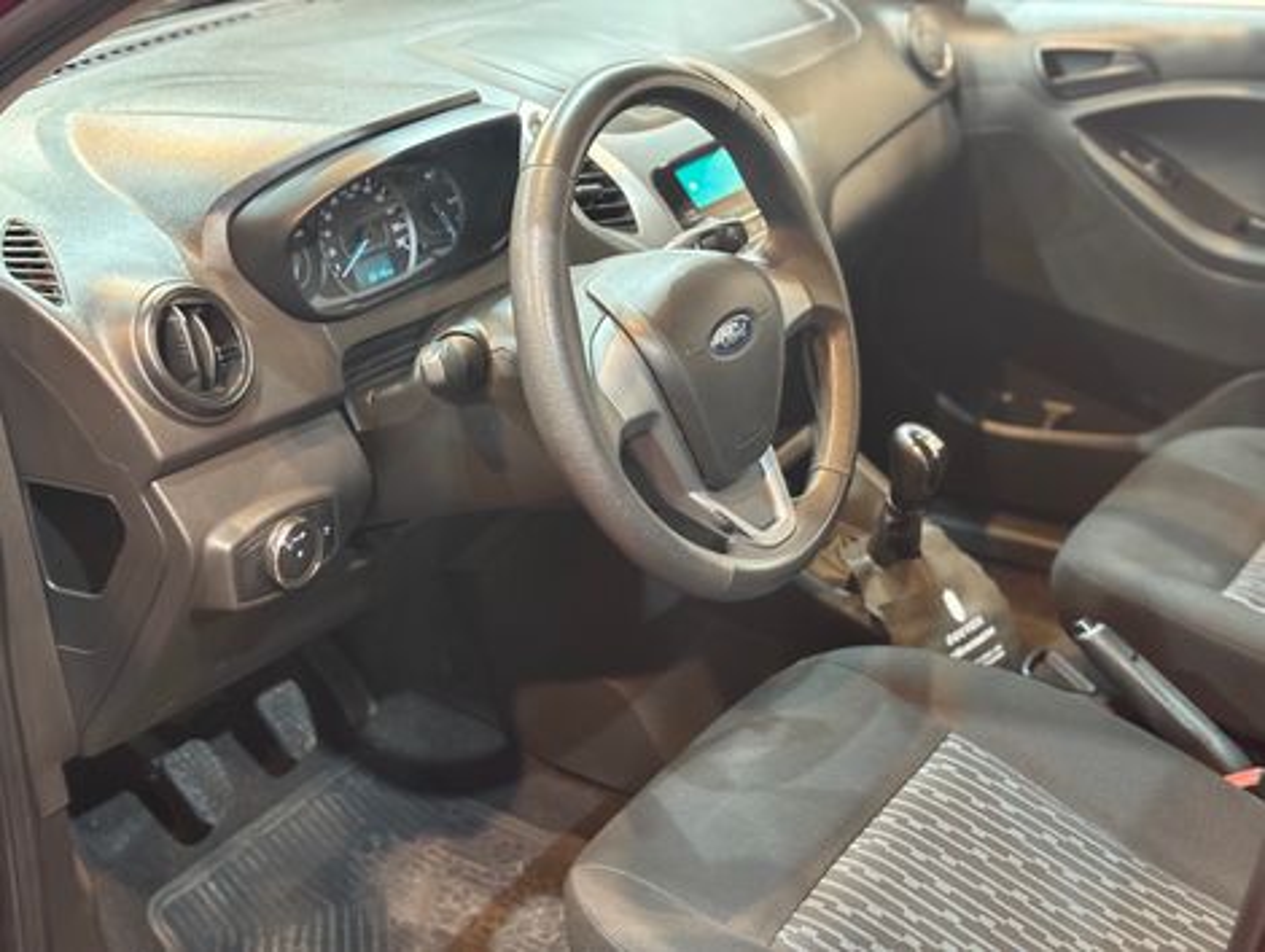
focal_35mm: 52
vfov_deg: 28.1
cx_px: 632
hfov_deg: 36.8
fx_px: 1903
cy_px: 476
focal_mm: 5.96
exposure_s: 1/30
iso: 400
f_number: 1.6
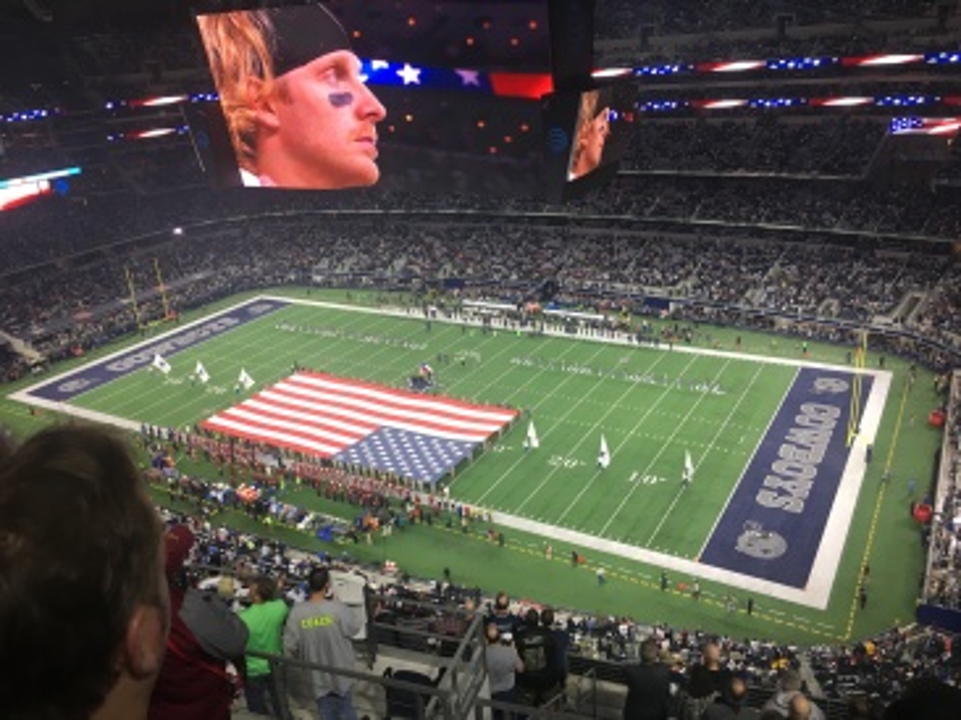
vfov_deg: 48.2
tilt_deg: -22.0
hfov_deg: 61.7
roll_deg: +5.8
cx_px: 480
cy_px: 360
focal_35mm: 29
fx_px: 805
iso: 25
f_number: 2.2
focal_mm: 4.15
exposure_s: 1/30
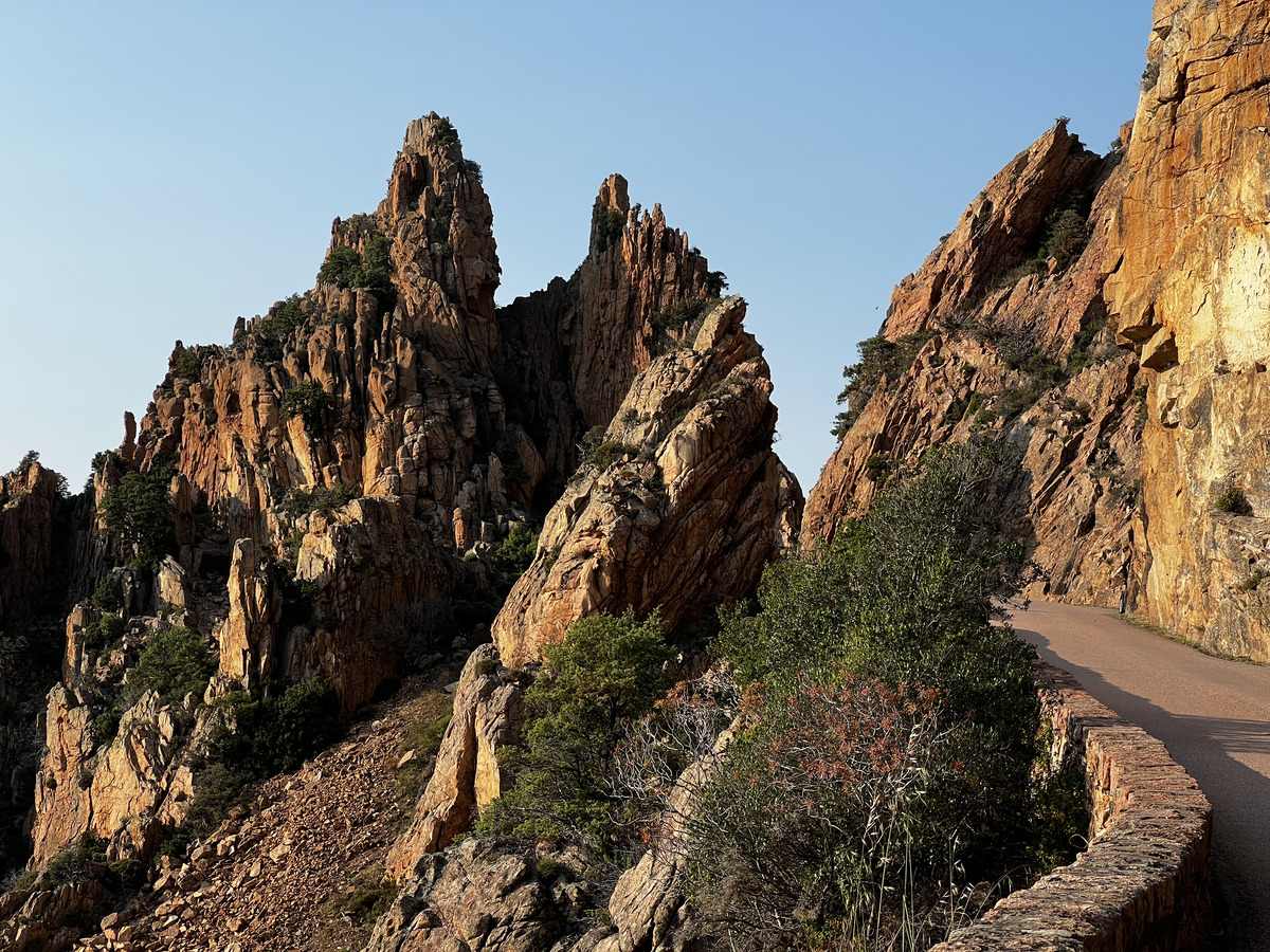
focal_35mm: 77
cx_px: 635
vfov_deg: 19.1
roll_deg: -3.3
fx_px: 2825
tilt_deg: +5.1
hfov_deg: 25.3
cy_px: 476
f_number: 2.8
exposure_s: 1/573
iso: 32
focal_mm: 9
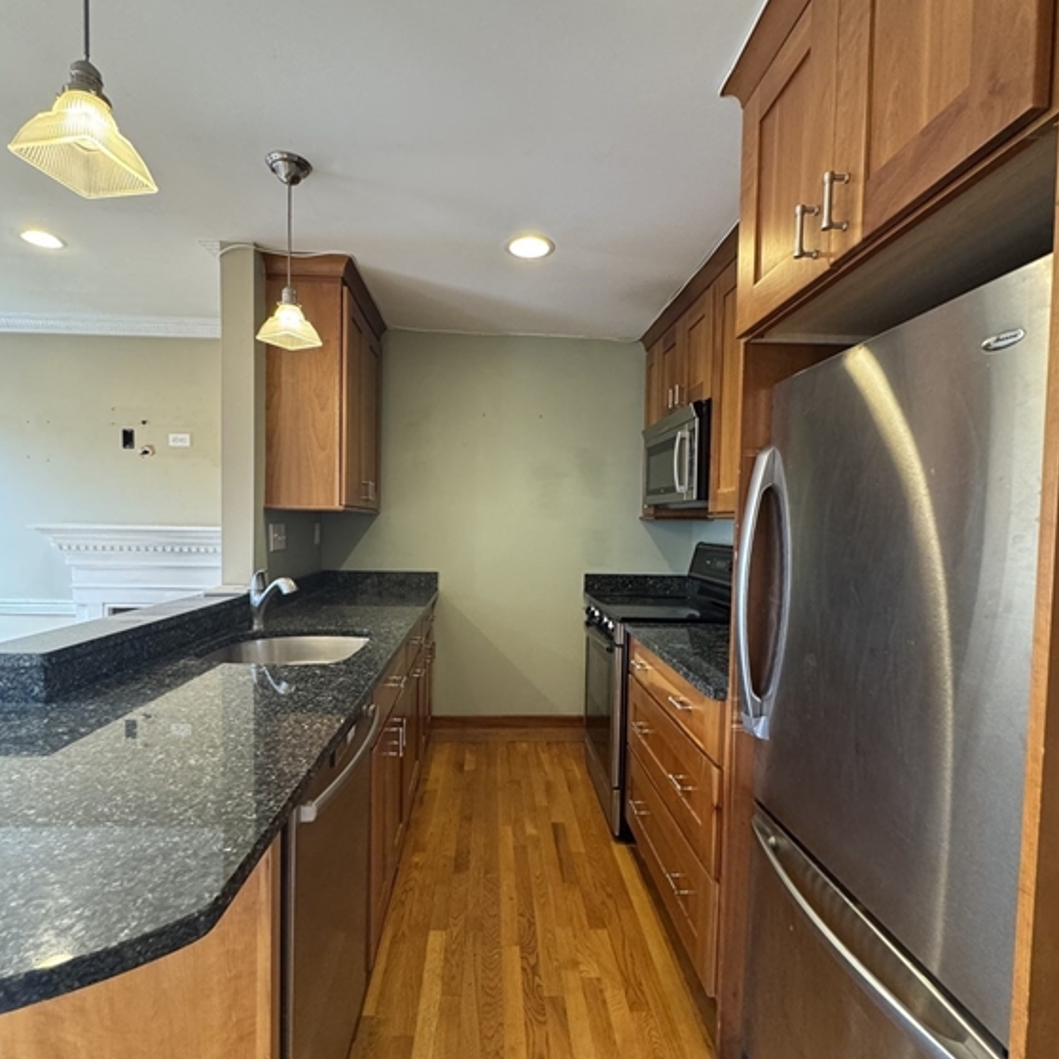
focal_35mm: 17
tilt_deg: -3.3
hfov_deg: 83.9
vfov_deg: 83.9
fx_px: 588
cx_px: 515
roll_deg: -1.2
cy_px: 549
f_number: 2.2
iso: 500
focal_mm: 2.22
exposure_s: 1/60
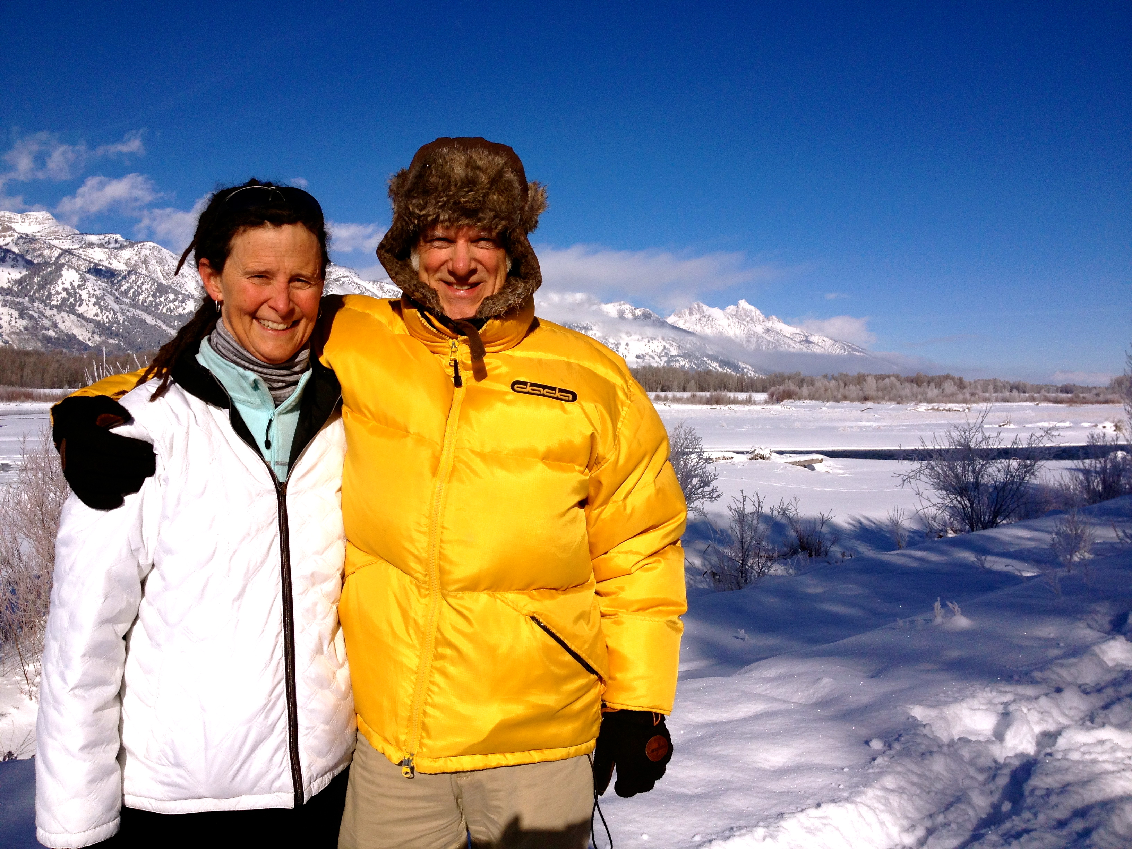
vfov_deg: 40.7
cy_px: 424
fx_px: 1145
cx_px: 566
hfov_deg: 52.6
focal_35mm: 35
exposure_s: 1/5525
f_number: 2.4
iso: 50
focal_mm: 4.28
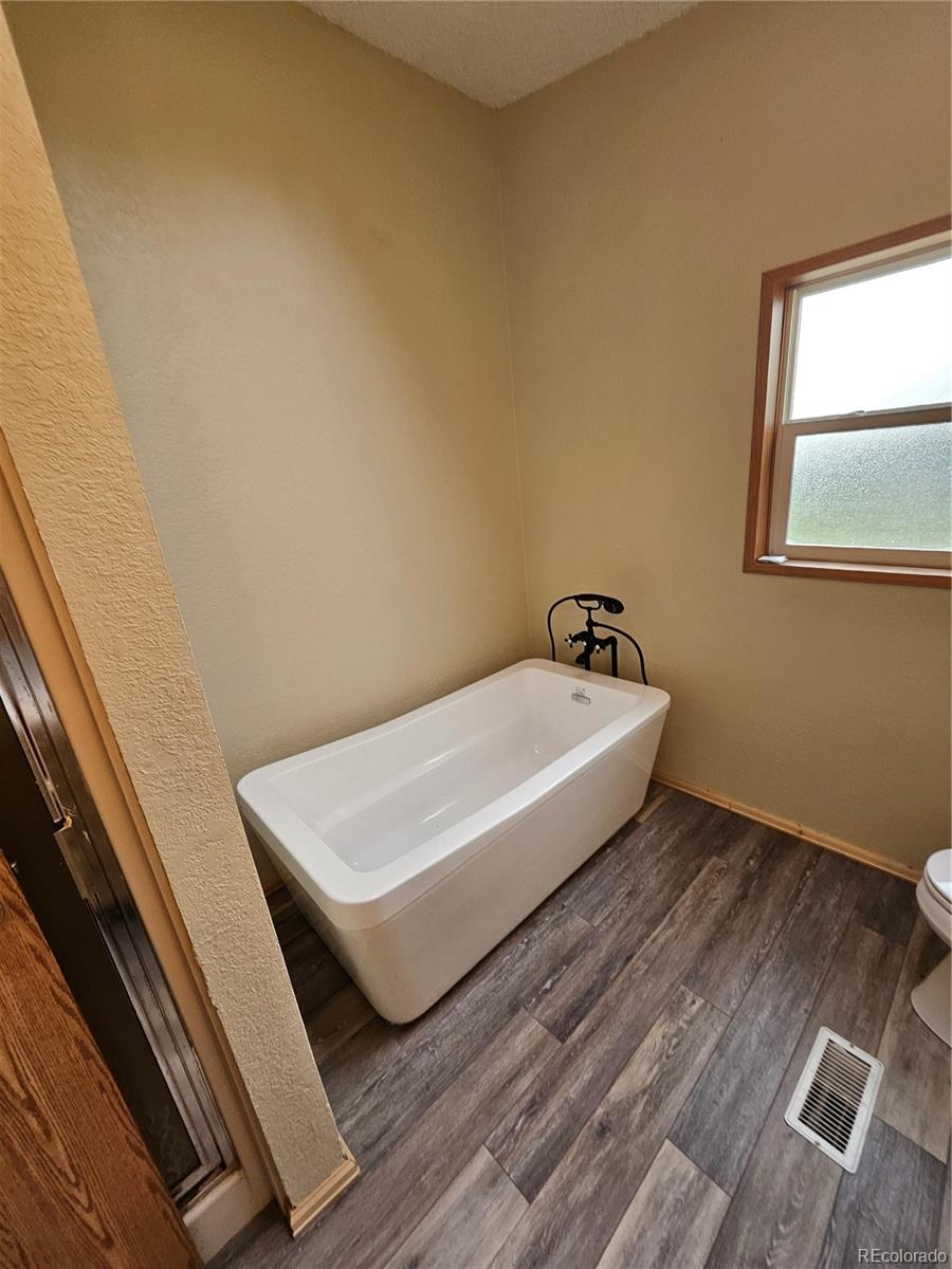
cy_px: 634
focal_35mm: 13
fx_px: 477
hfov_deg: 89.9
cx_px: 476
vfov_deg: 106.2
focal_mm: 1.7
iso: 64
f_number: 2.2
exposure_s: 1/60
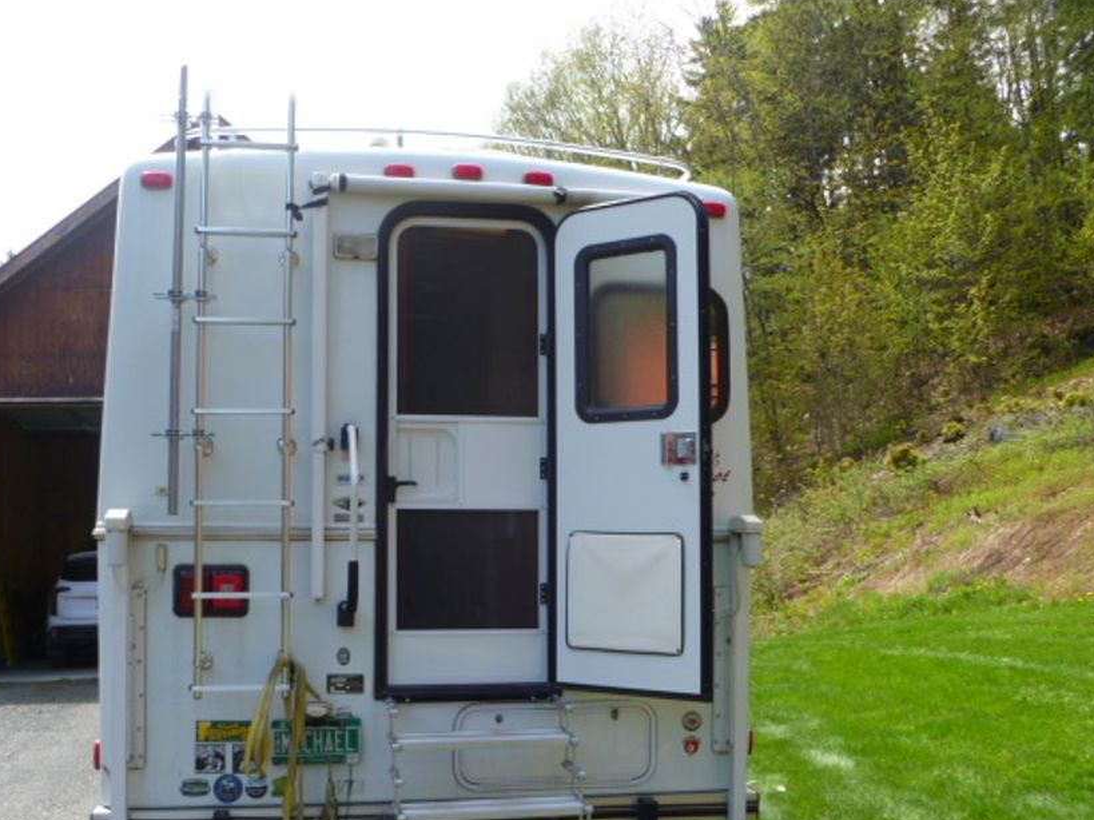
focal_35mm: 35
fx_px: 1106
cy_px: 485
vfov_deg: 40.5
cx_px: 501
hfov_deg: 52.6
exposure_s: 1/250
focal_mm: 5
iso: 100
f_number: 3.3
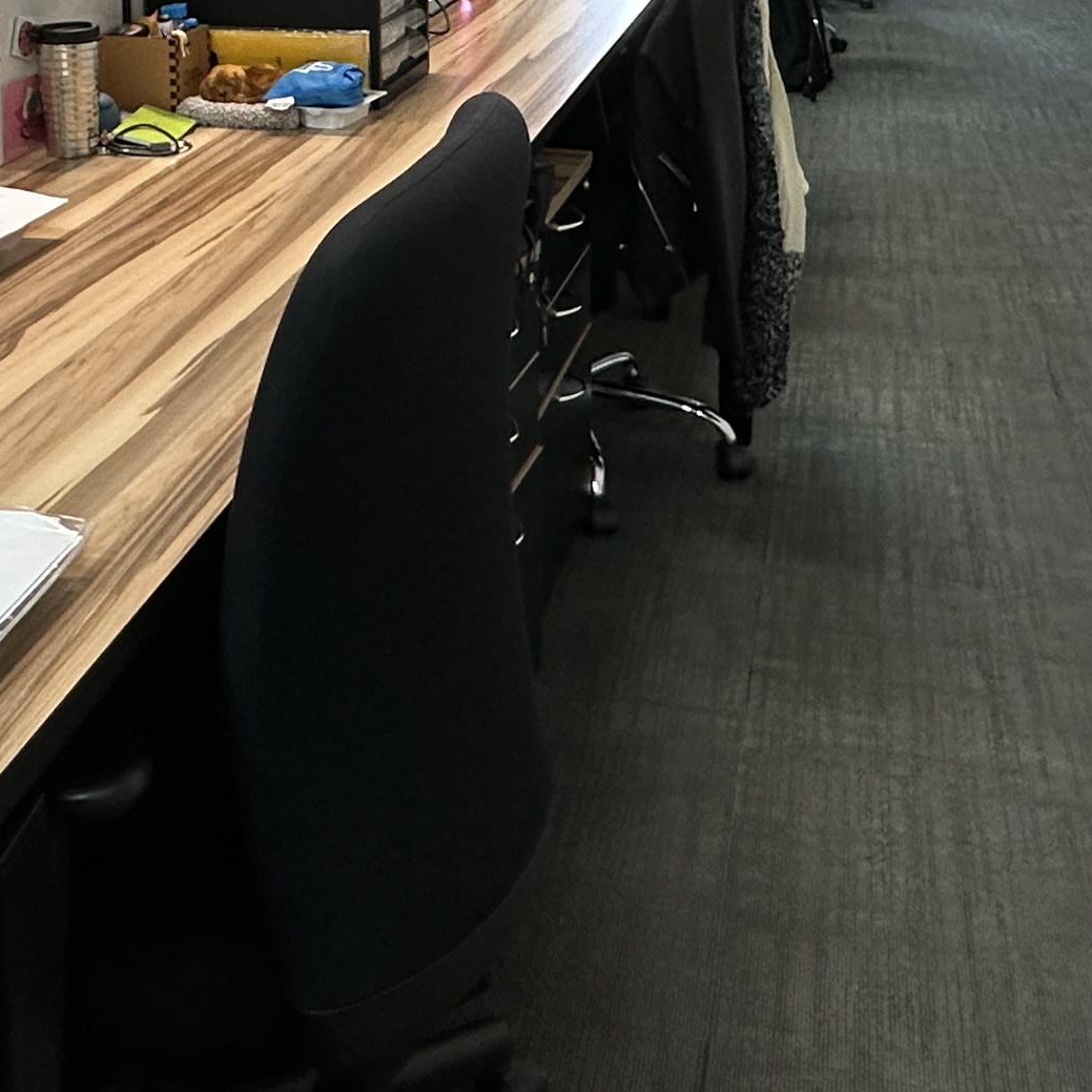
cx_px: 333
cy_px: -61
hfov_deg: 34.9
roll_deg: +0.8
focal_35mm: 48
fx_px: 1713
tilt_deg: -6.7
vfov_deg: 31.9
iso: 200
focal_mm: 2.22
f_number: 2.2
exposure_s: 1/50
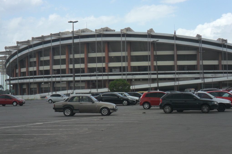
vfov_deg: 15.2
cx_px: 116
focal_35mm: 90
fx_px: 580
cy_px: 76
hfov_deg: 22.6
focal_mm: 15.4
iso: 80
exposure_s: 1/750
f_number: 4.3
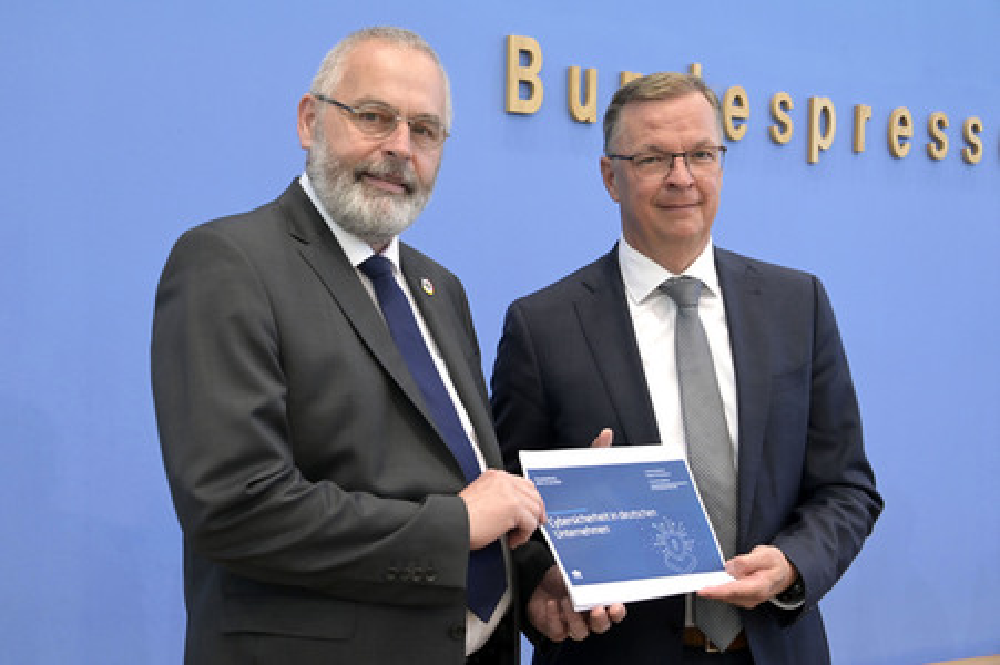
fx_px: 1249
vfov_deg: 29.8
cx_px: 500
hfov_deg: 43.6
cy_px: 332
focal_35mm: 45
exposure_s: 1/400
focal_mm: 45
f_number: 5.6
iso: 4000
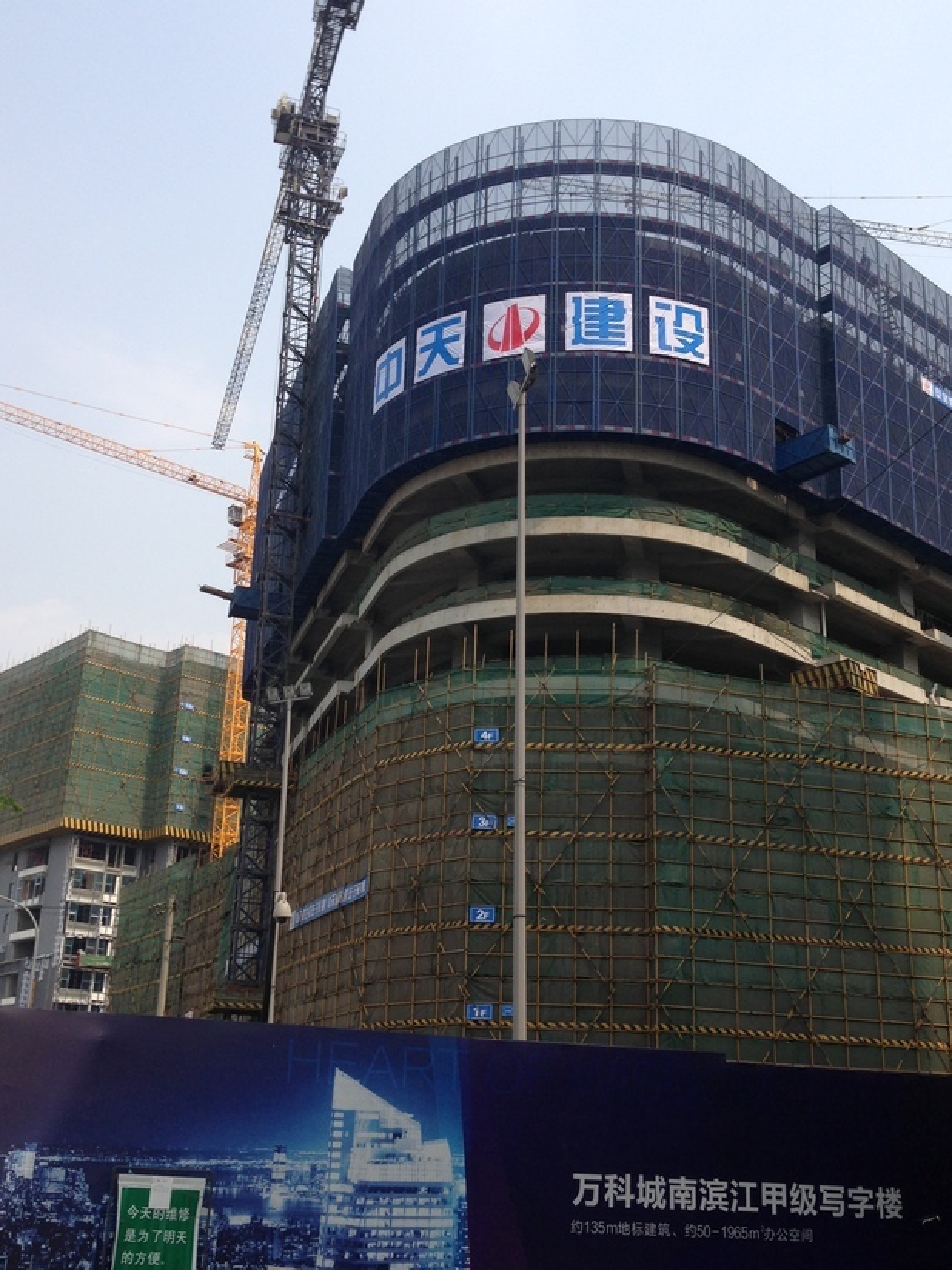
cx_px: 505
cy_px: 641
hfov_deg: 35.1
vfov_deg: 45.8
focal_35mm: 41
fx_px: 1503
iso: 50
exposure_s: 1/1232
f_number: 2.4
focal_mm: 4.13
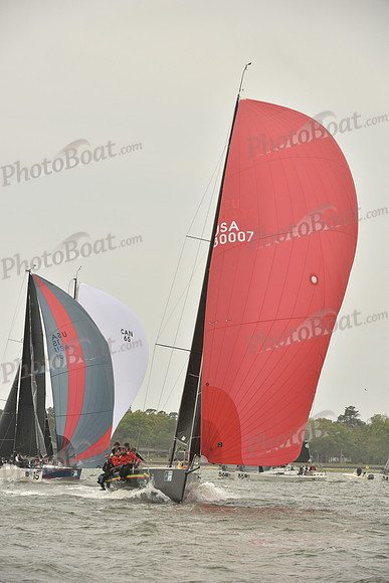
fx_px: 3239
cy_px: 292
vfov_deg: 10.3
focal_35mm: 200
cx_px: 194
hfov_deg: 6.9
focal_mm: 200
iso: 400
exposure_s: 1/1000
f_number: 8
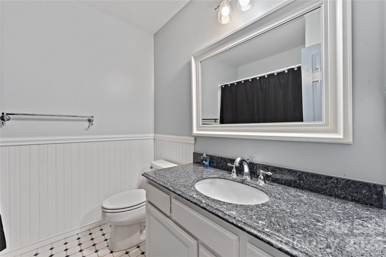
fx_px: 150
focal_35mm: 14
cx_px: 193
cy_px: 128
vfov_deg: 81.2
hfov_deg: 104.3
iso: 100
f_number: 11
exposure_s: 3.2
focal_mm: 14
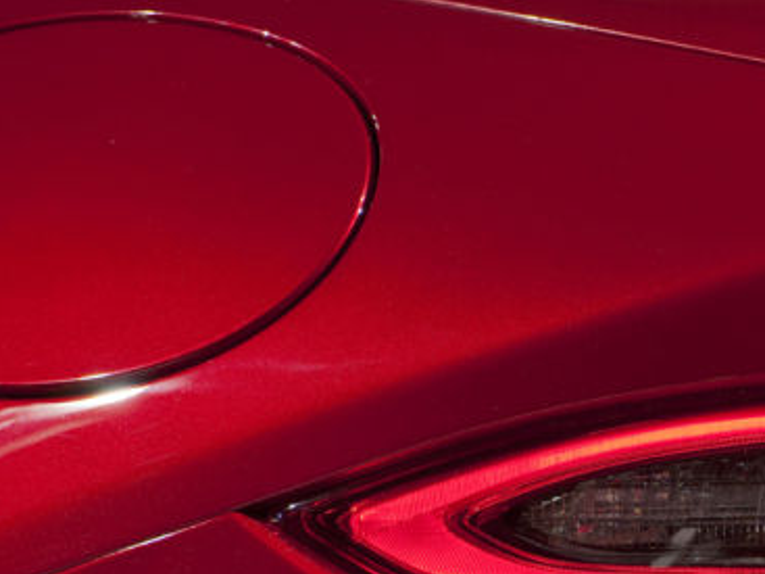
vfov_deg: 2.8
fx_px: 11842
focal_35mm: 536
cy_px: 493
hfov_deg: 3.7
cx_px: 998
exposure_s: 1/50
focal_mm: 200
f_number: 8
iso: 250
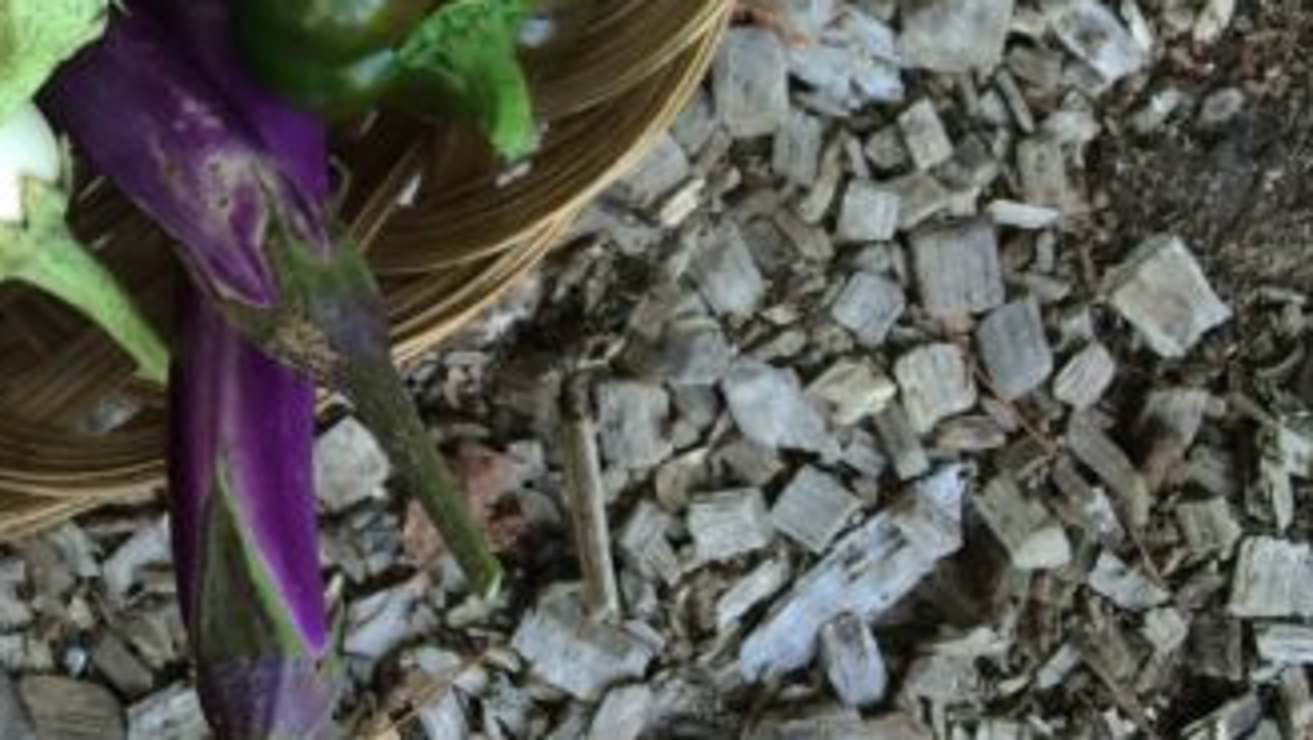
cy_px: -288
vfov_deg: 14.8
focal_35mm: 77
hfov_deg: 25.7
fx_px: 2683
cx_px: -92
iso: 40
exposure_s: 1/30
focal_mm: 4.15
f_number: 2.2
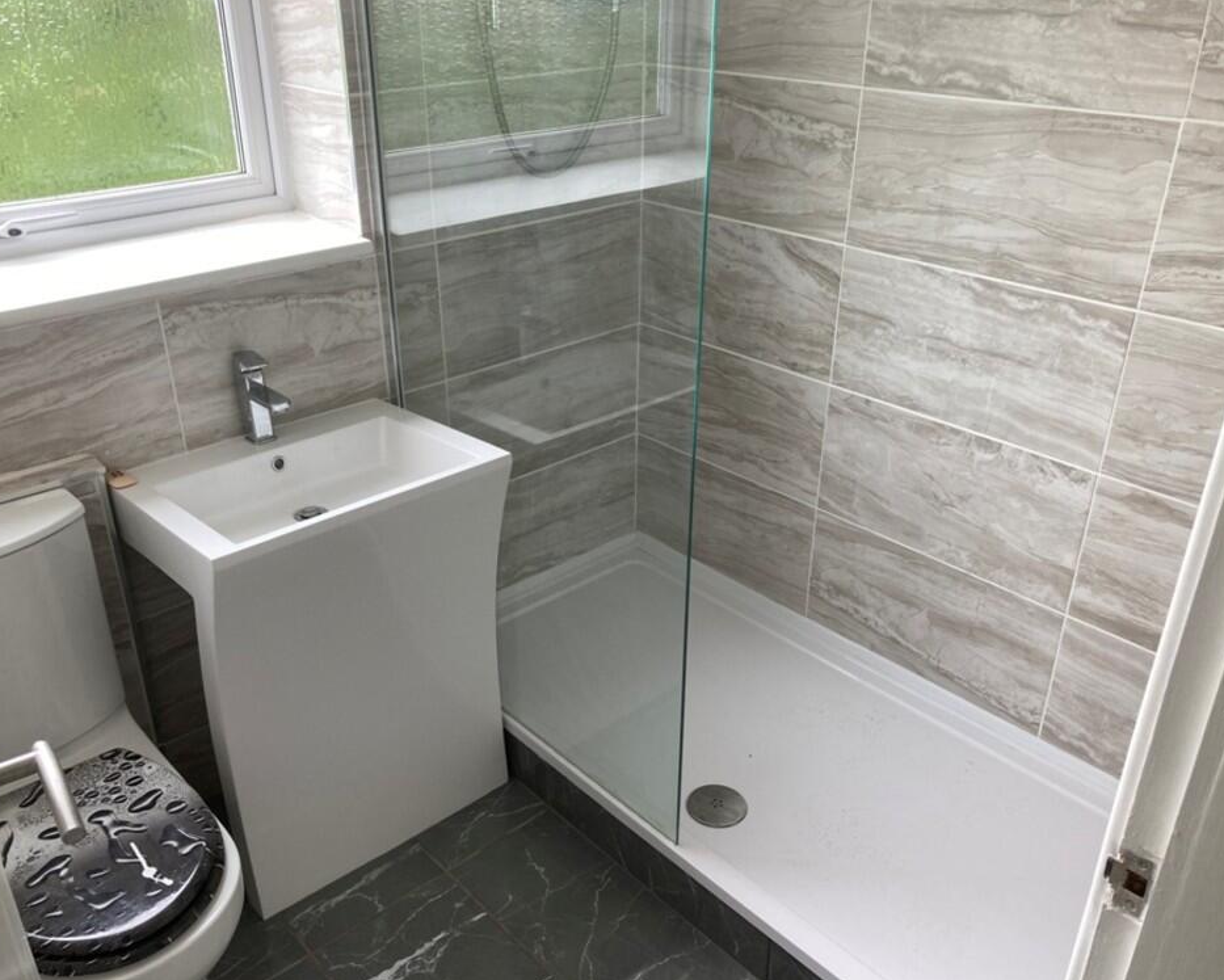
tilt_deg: -27.3
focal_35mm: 30
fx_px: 1087
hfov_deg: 58.7
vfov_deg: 48.5
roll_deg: +1.8
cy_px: 493
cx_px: 567
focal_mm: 3.99
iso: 32
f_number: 1.8
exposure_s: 1/100
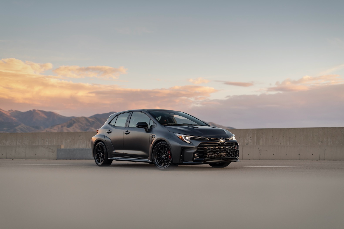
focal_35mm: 50
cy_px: 114
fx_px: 478
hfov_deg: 39.6
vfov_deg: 27.0
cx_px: 172
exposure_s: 1/320
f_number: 2.8
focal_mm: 50
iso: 640
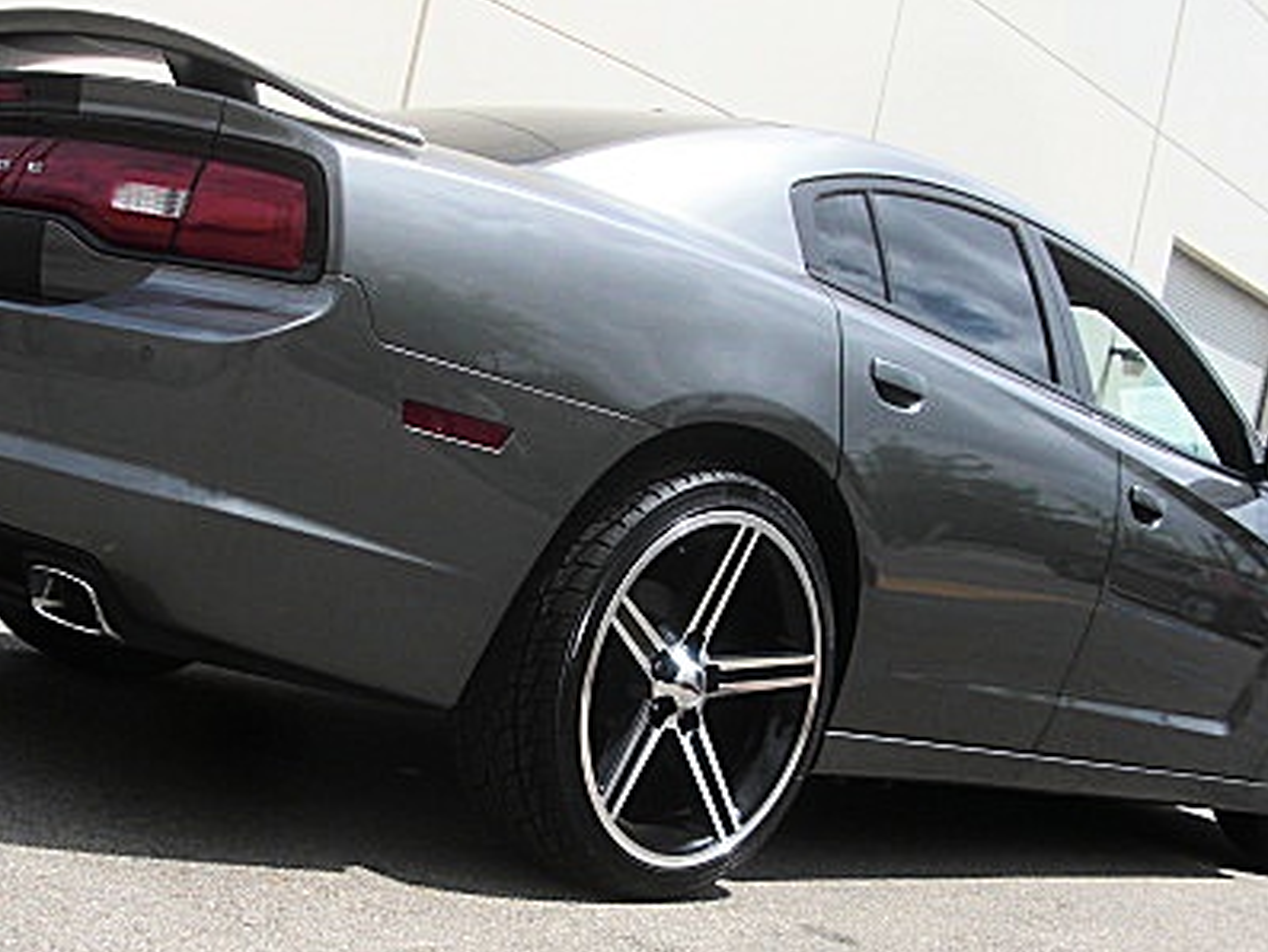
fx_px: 2125
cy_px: 607
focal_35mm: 58
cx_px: 508
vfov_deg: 25.2
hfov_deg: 33.1
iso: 50
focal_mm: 6.3
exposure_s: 1/800
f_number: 2.8
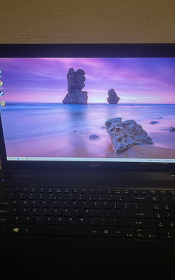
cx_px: 87
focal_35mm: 35
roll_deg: +0.8
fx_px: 267
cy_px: 141
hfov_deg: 36.3
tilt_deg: -32.9
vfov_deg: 55.3
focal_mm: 5.1
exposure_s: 1/60
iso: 160
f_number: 1.6
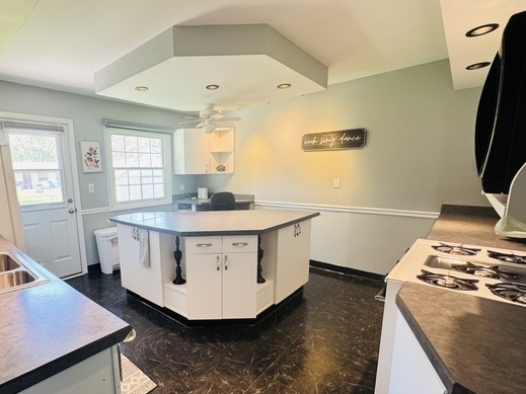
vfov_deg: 71.3
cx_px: 196
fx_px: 273
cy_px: 222
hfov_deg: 86.0
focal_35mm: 18
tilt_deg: -9.9
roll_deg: +2.2
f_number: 2.2
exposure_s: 1/60
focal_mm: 2.22
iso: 200
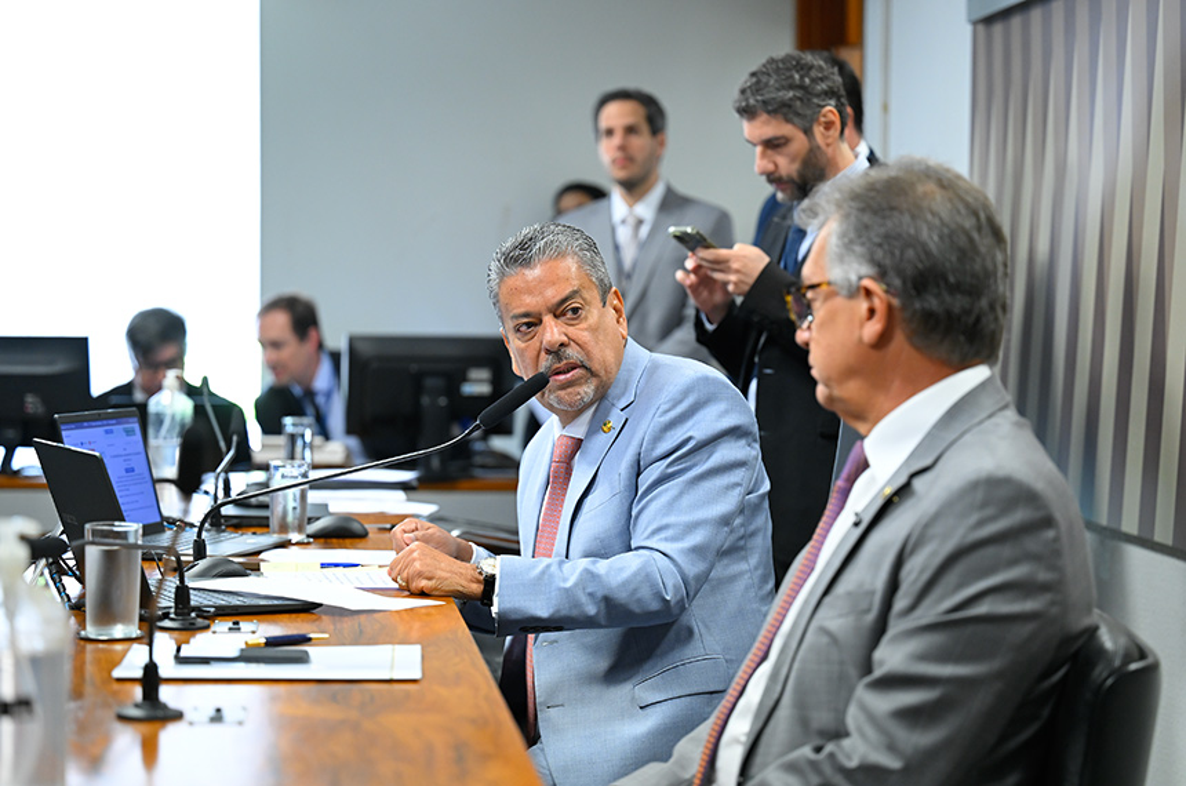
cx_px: 593
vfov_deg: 17.0
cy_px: 393
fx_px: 2631
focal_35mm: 80
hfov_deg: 25.4
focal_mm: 80
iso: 2000
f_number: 2.8
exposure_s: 1/160
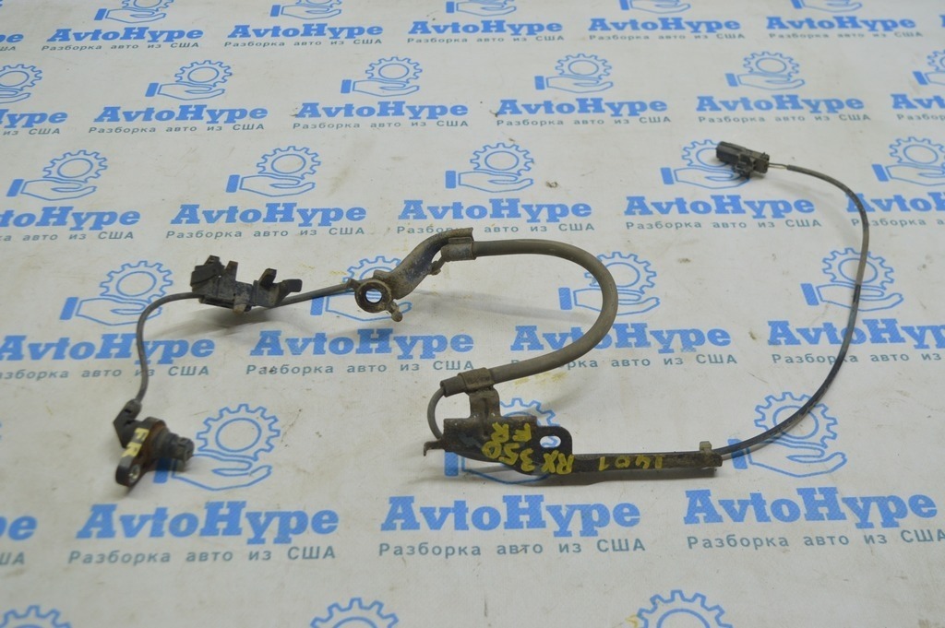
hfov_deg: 46.4
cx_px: 472
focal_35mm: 42
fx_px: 1102
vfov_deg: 31.8
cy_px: 314
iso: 400
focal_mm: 28
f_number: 5.6
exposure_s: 1/40
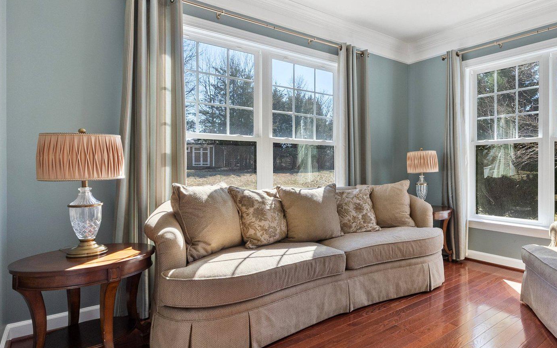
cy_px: 176
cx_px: 396
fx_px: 334
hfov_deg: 75.6
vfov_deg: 55.1
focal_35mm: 22
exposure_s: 1/20
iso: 800
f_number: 8
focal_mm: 10
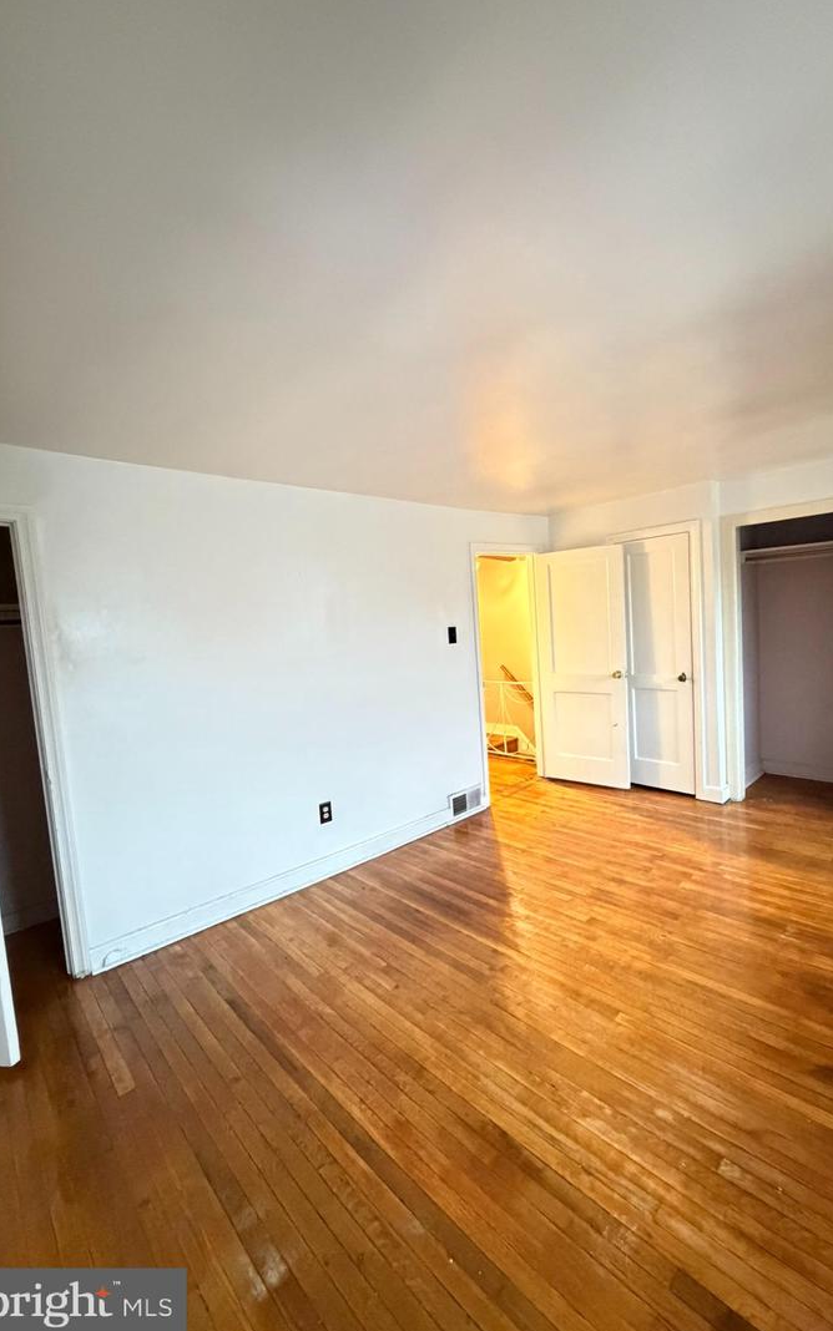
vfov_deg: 101.4
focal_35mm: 15
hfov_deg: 74.5
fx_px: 545
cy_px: 667
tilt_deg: -4.1
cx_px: 473
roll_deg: +3.3
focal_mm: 2.22
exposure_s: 1/40
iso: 1250
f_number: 2.2
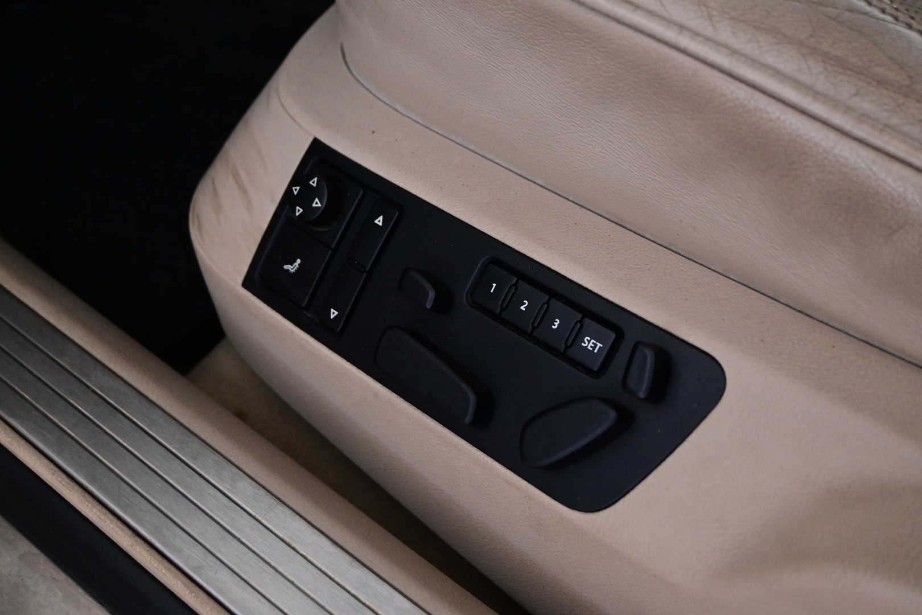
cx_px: 461
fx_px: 1114
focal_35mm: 44
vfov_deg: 30.8
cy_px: 308
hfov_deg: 45.0
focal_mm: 29
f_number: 4.8
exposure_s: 1/50
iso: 2500
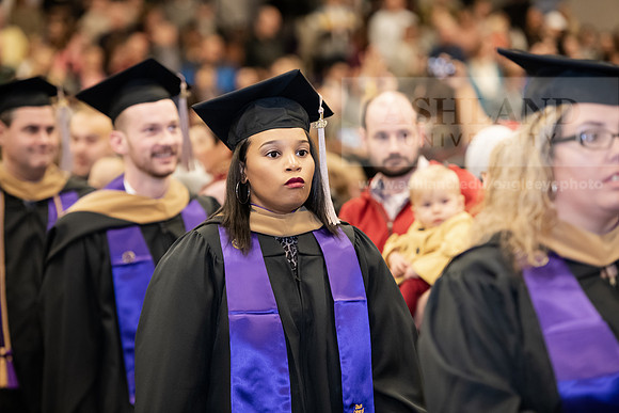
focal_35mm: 140
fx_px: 2408
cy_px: 206
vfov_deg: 9.8
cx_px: 310
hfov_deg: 14.7
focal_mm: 140
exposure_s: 1/200
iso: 2500
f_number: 3.2
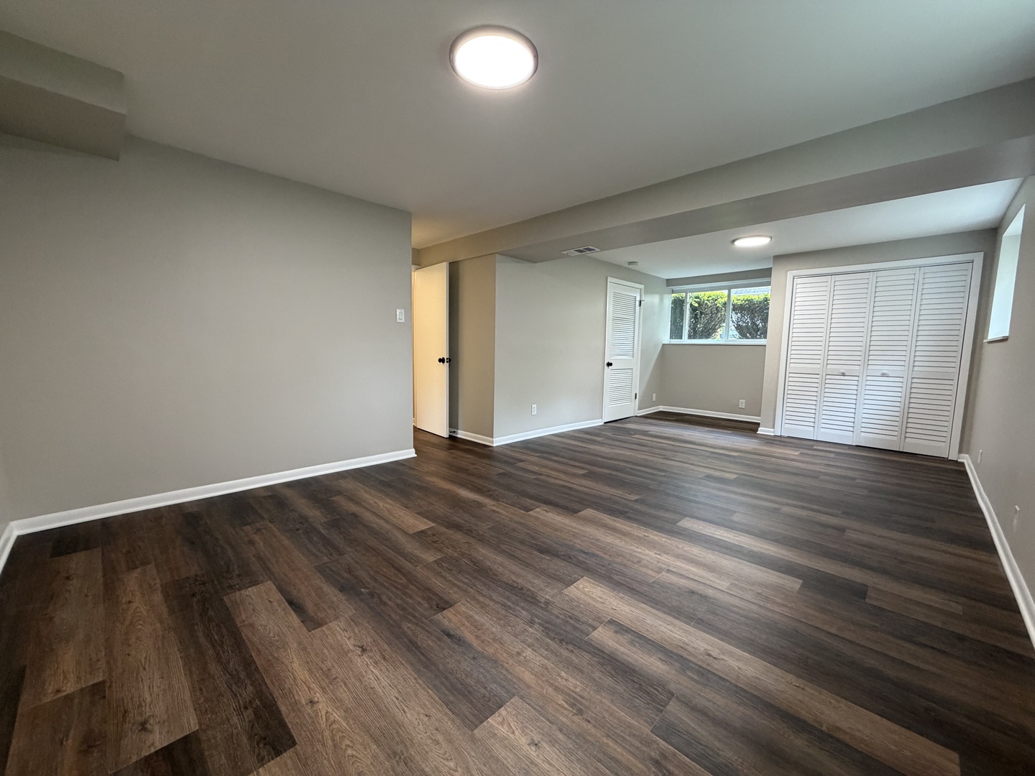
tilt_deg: -4.6
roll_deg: -1.1
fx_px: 419
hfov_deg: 102.1
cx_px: 518
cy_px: 388
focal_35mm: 14
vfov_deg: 85.7
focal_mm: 2.22
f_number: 2.2
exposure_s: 1/60
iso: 250
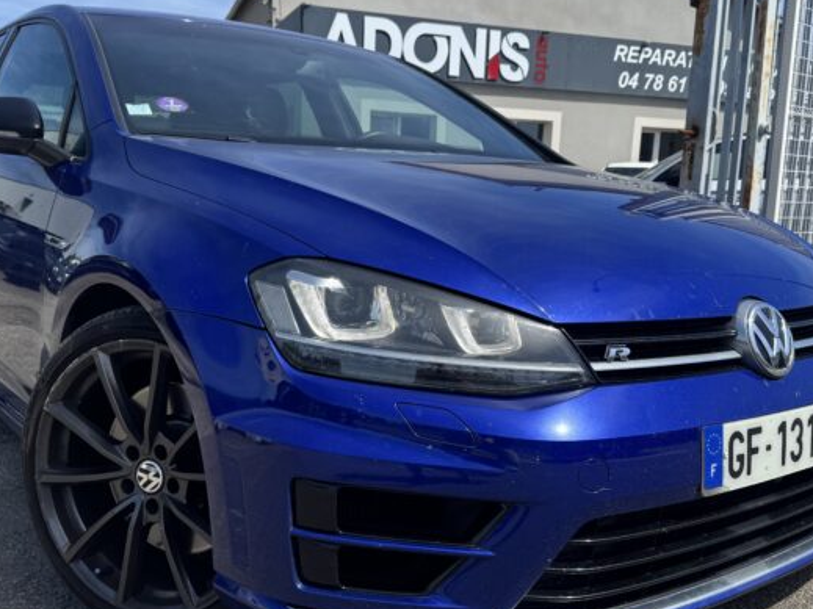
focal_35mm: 37
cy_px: 324
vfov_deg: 38.6
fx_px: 869
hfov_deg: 50.1
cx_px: 417
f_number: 1.78
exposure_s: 1/3096
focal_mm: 6.76
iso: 80
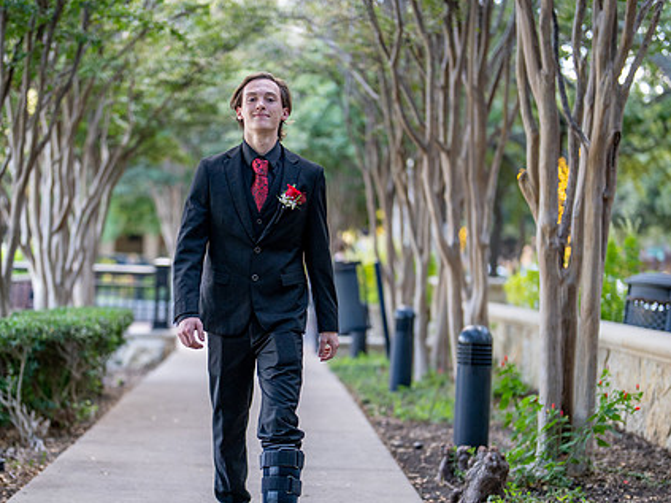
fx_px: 1512
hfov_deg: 25.0
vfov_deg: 18.8
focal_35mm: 78
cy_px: 336
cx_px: 275
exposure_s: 1/1000
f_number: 1.2
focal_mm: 50
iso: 400
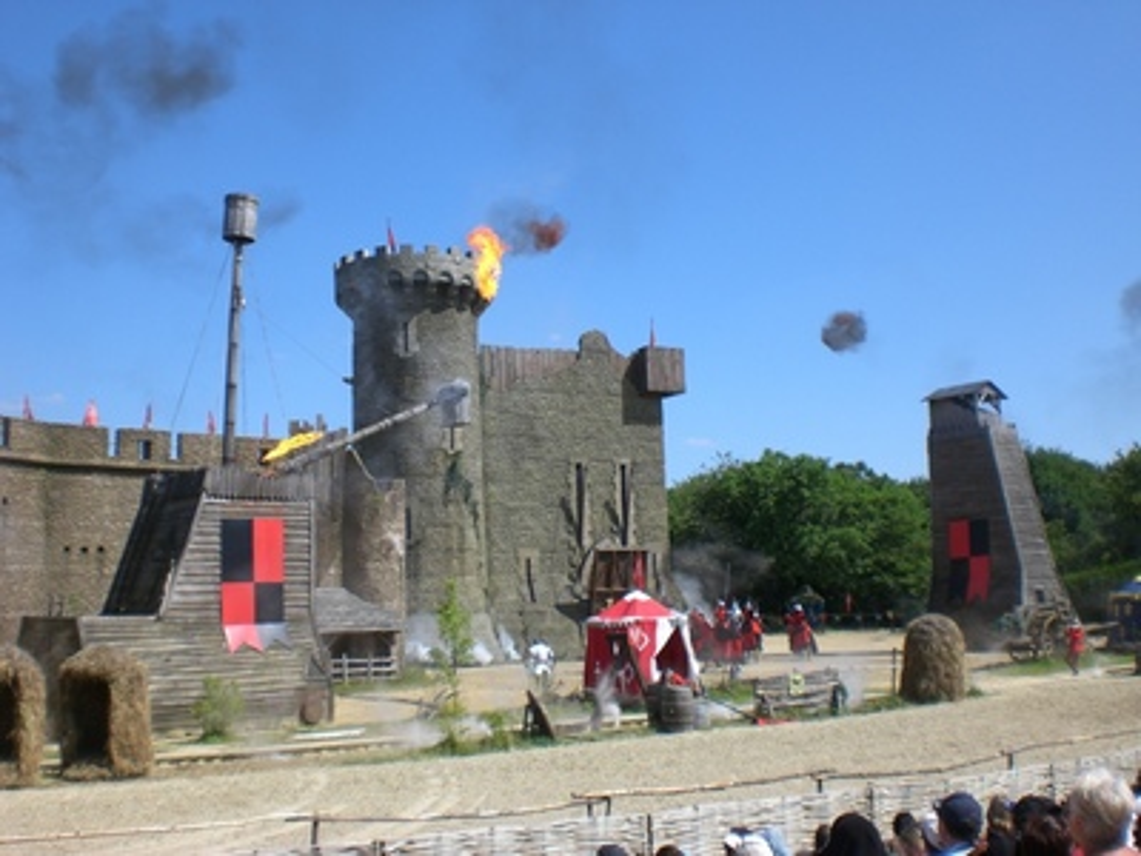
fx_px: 1253
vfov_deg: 37.7
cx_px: 570
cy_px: 428
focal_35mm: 38
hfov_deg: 49.0
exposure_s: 1/500
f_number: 4.4
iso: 50
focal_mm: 6.3
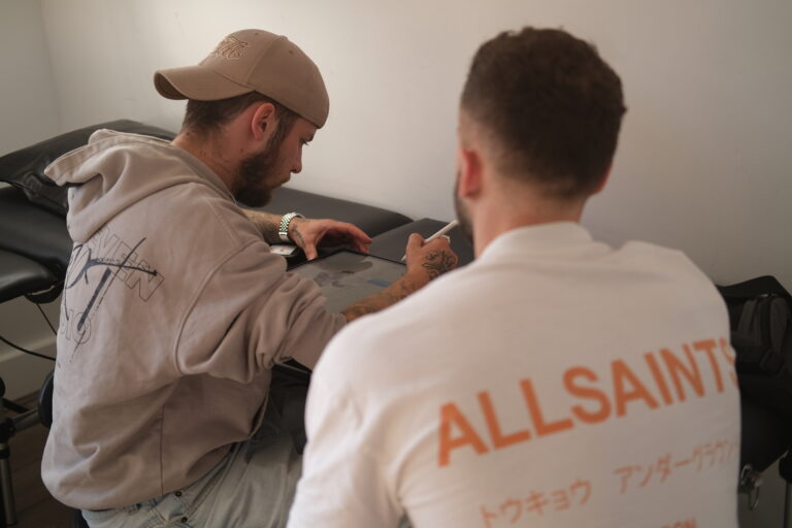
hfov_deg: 37.5
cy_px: 264
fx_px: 1166
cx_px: 396
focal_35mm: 53
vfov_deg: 25.5
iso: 80
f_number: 2
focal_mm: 35
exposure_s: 1/180
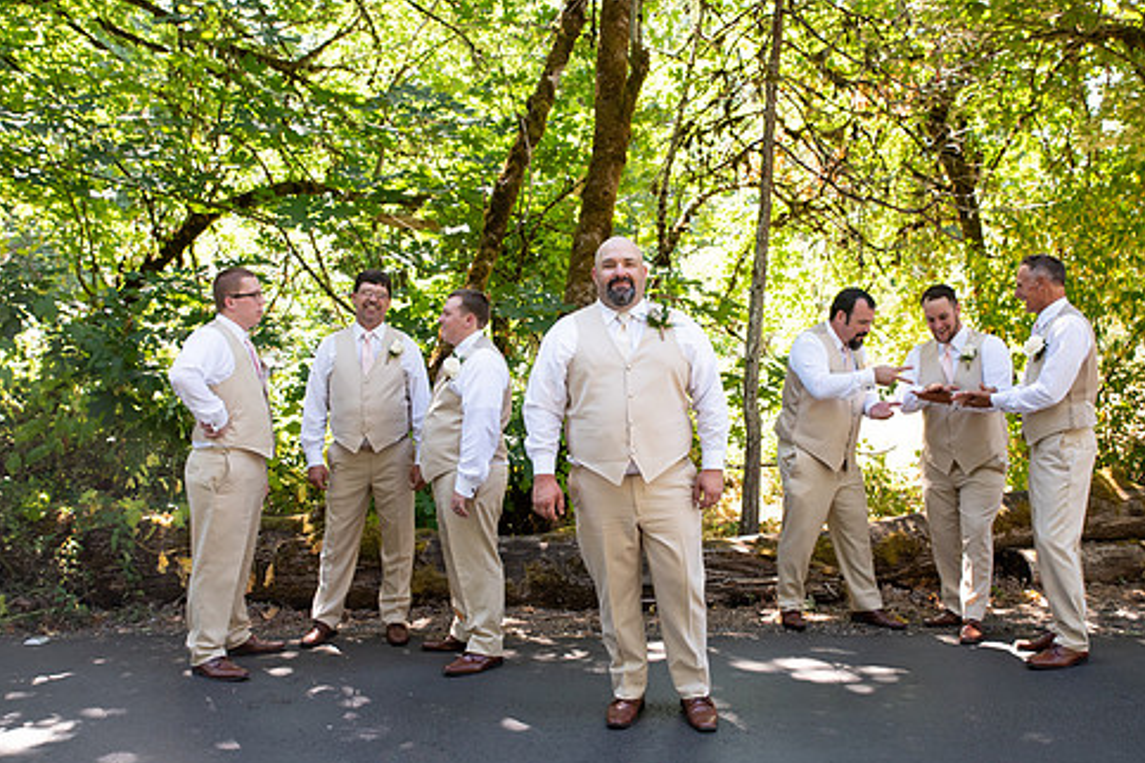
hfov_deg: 53.1
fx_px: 1145
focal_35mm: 36
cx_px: 607
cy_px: 404
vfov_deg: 36.9
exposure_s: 1/200
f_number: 7.1
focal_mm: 30
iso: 500
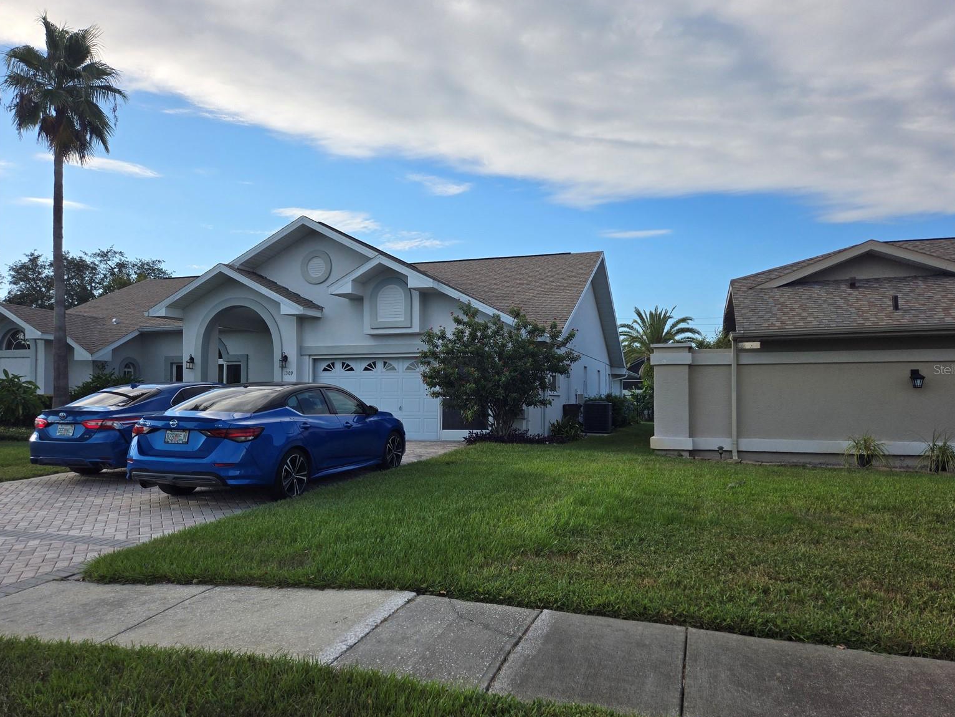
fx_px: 662
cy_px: 369
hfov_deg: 71.6
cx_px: 494
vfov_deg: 56.8
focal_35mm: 24
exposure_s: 1/1099
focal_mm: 5.4
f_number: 1.8
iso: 25
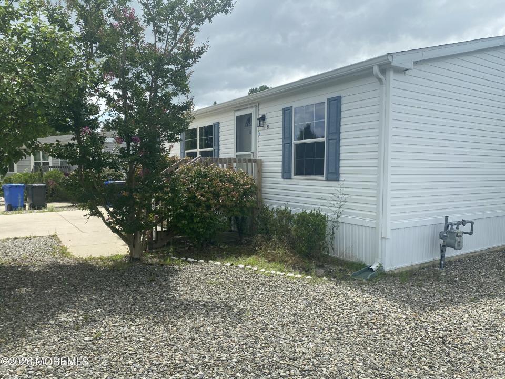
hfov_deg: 67.3
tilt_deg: -3.3
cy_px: 190
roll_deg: -0.3
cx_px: 252
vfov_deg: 53.1
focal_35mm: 26
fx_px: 379
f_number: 1.8
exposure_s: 1/2410
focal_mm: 4.25
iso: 32
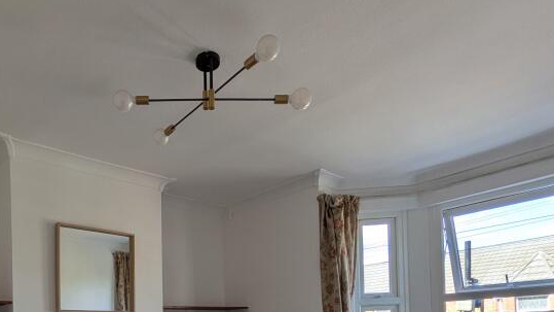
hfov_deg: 64.1
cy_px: 326
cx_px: 177
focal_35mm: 29
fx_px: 426
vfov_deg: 35.5
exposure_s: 1/244
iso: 41
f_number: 2.2
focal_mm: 1.85
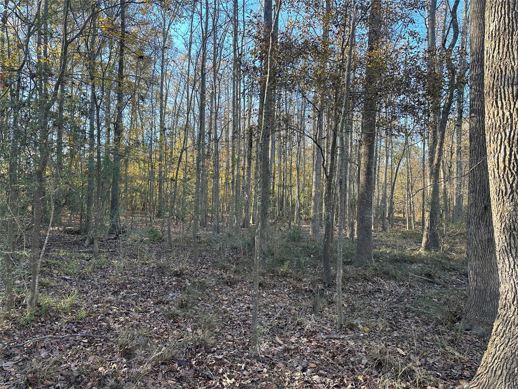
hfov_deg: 71.6
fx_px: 359
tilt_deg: +0.7
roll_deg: -0.4
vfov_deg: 56.8
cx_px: 259
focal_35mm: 24
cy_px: 194
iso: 80
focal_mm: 6.86
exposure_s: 1/256
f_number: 1.78
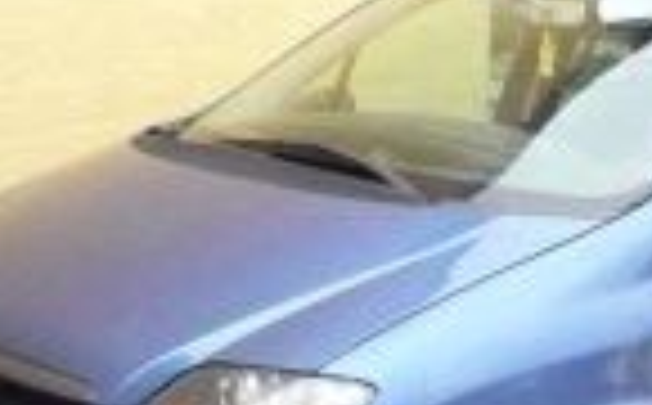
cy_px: 324
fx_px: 1454
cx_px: 535
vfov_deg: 15.7
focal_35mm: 82
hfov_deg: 24.8
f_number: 8
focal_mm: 4.7
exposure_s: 1/320
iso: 1600
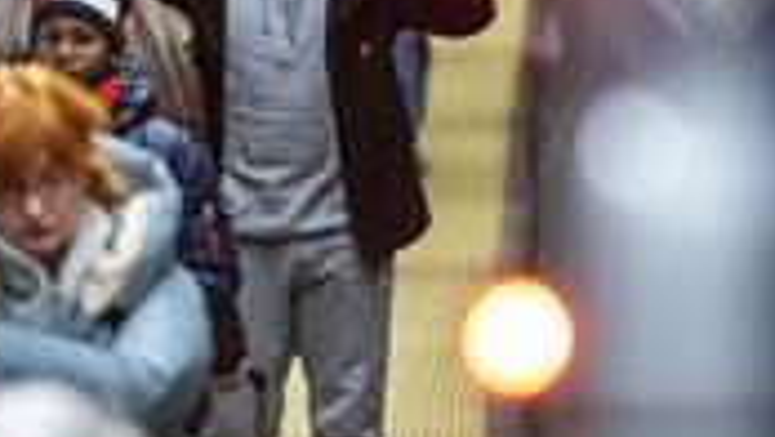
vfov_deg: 0.8
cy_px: -105
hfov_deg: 1.4
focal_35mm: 1561
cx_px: 169
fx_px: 32088
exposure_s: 1/200
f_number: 5.6
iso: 6400
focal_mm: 400
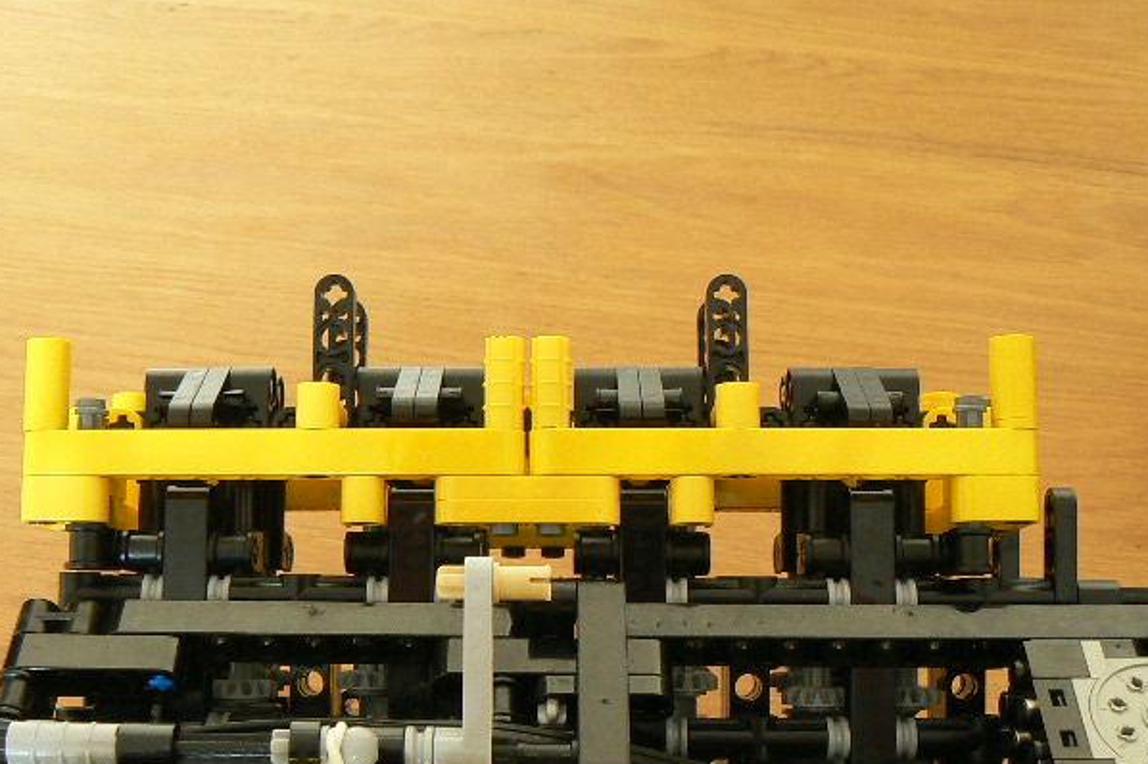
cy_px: 449
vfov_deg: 27.4
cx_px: 541
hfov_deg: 40.3
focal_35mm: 49
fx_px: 1562
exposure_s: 1.3
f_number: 4
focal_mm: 6
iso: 100
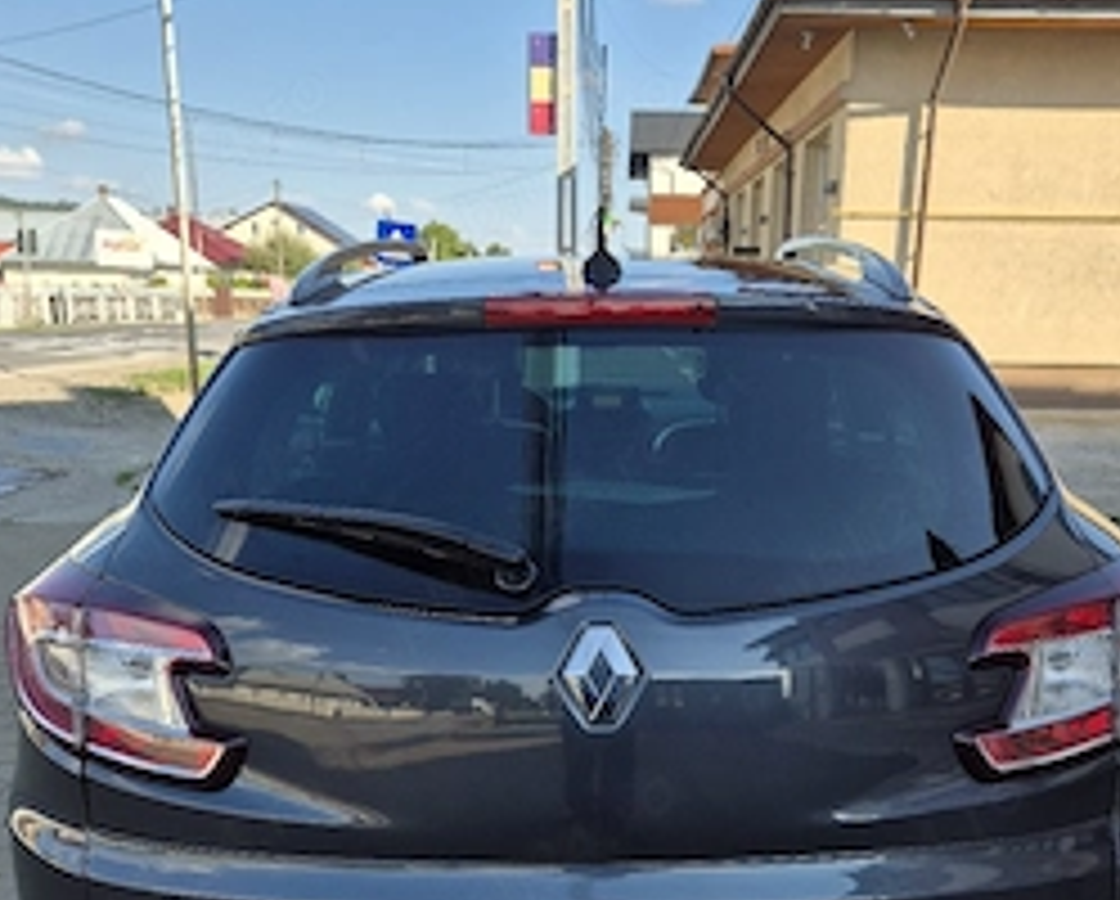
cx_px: 621
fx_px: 1195
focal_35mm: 36
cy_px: 585
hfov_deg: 50.1
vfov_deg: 40.8
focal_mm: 5.4
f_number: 1.8
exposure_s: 1/1000
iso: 25
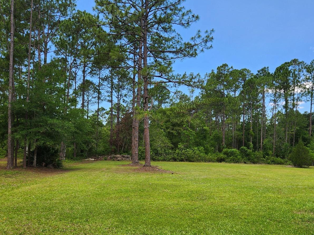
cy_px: 151
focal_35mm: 31
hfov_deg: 58.2
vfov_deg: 45.0
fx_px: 281
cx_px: 177
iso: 20
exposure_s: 1/645
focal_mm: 5.4
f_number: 1.8
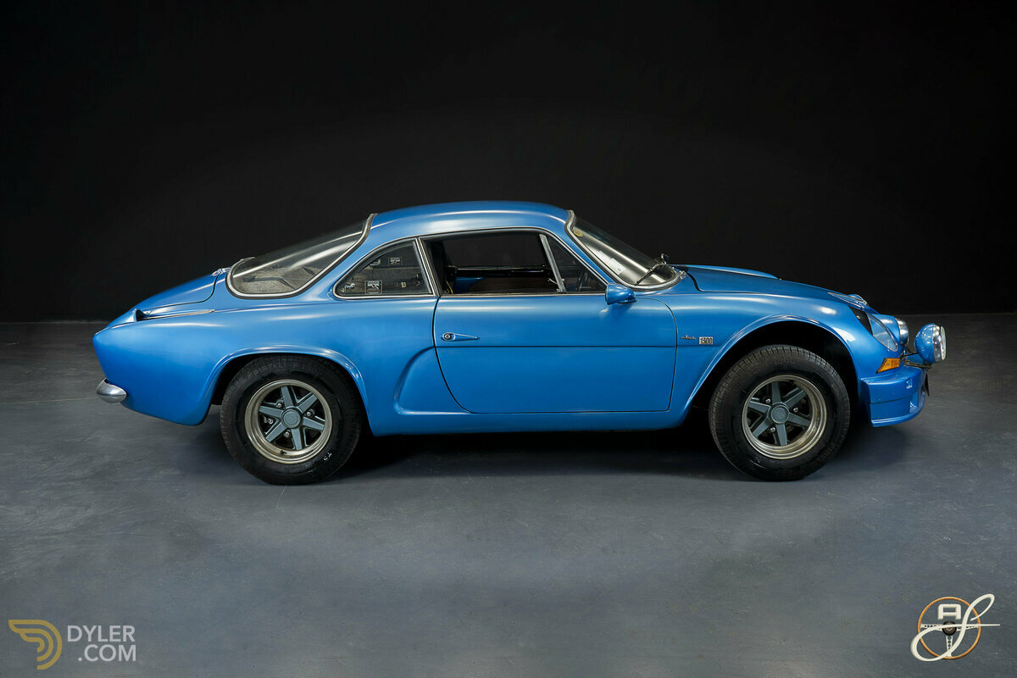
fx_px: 960
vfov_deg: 38.9
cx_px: 508
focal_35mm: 34
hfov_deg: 55.8
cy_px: 339
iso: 250
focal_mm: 34
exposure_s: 1/2
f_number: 9
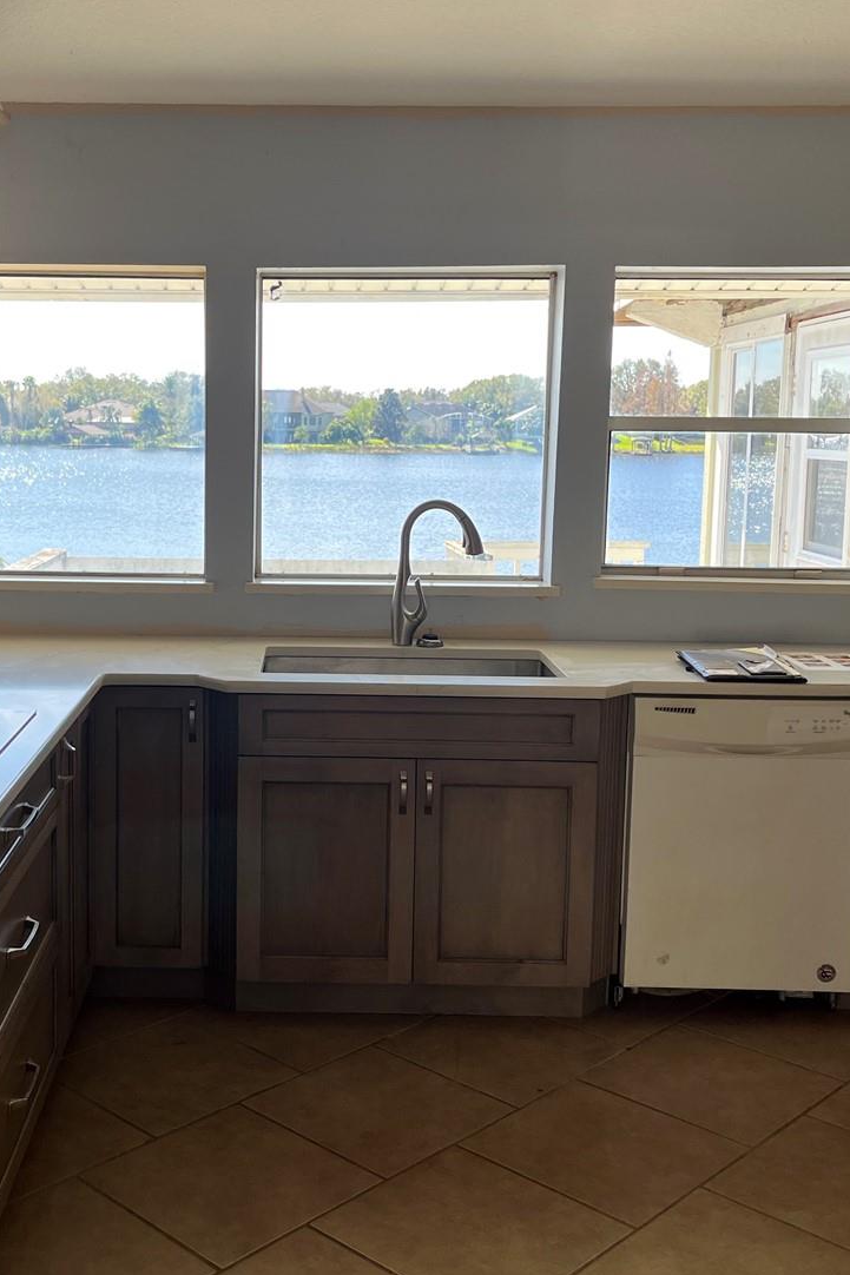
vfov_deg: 48.5
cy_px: 610
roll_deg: +1.2
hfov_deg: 33.1
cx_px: 275
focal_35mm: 40
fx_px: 1417
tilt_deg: -6.3
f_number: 1.6
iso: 40
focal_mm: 5.1
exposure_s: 1/216
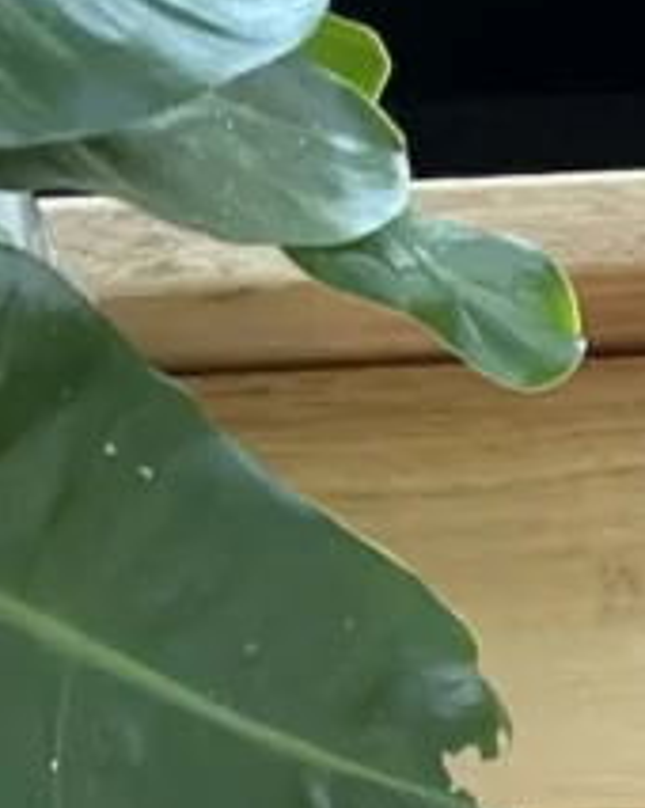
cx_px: 1089
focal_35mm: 122
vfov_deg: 14.7
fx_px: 2915
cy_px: 1191
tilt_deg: -73.7
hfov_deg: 11.8
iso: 125
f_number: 1.8
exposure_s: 1/78
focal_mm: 4.25
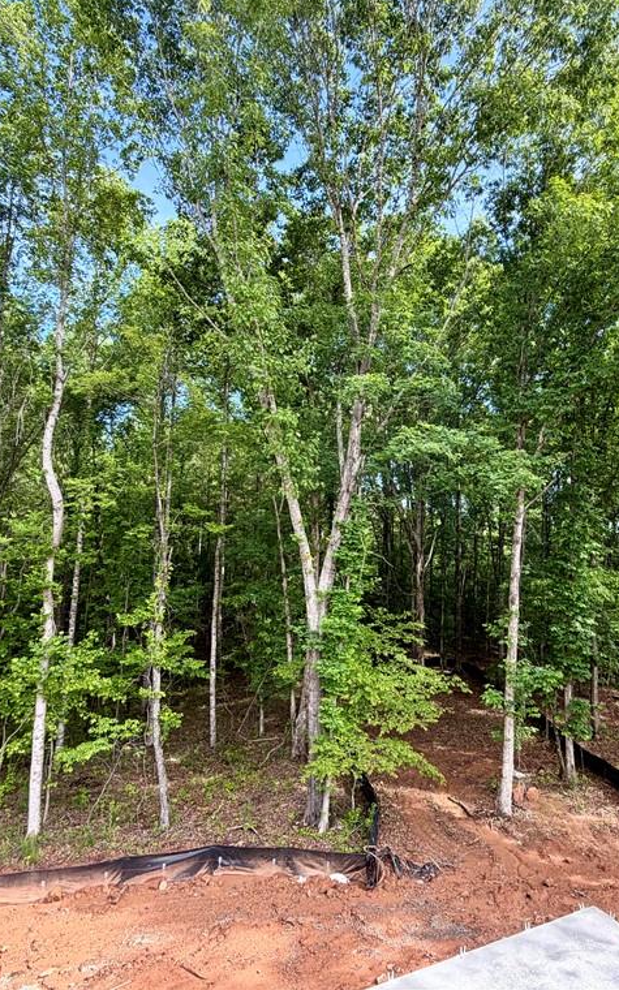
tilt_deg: +7.1
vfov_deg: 85.1
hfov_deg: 59.3
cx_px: 361
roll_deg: -1.2
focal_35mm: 20
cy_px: 491
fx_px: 540
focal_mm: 2.22
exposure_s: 1/155
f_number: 2.2
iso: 40
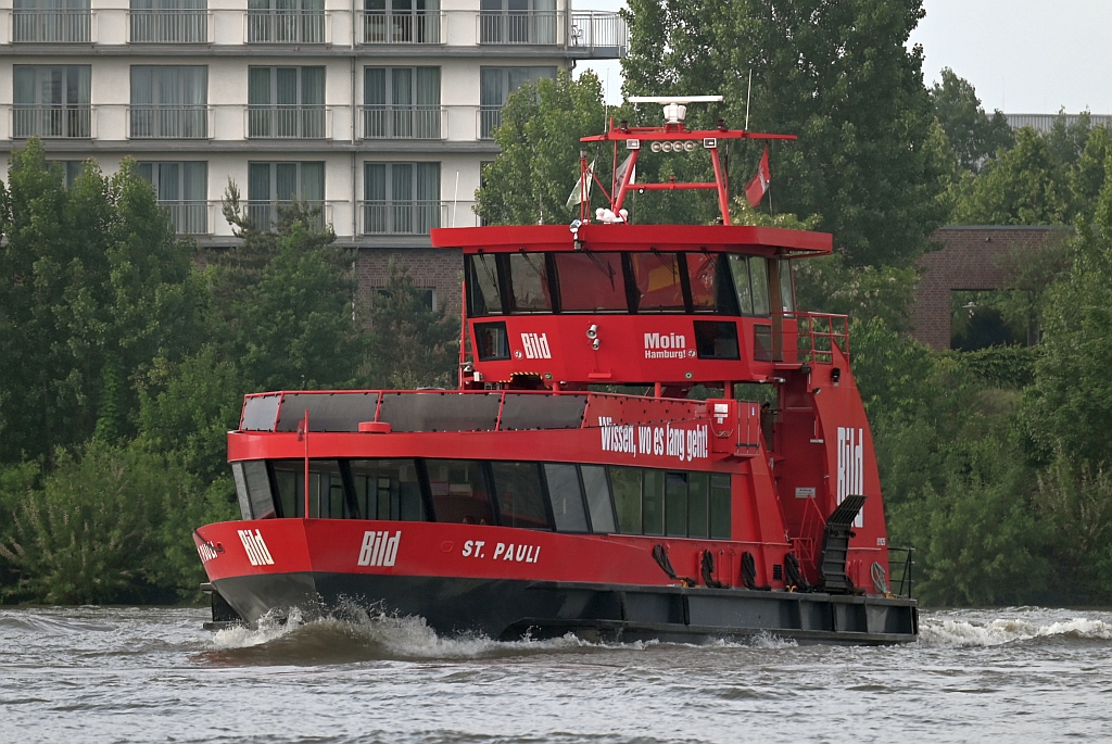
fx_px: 12368
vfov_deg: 3.4
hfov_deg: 5.1
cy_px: 372
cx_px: 556
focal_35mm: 400
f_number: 5.6
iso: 250
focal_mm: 400
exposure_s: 1/400
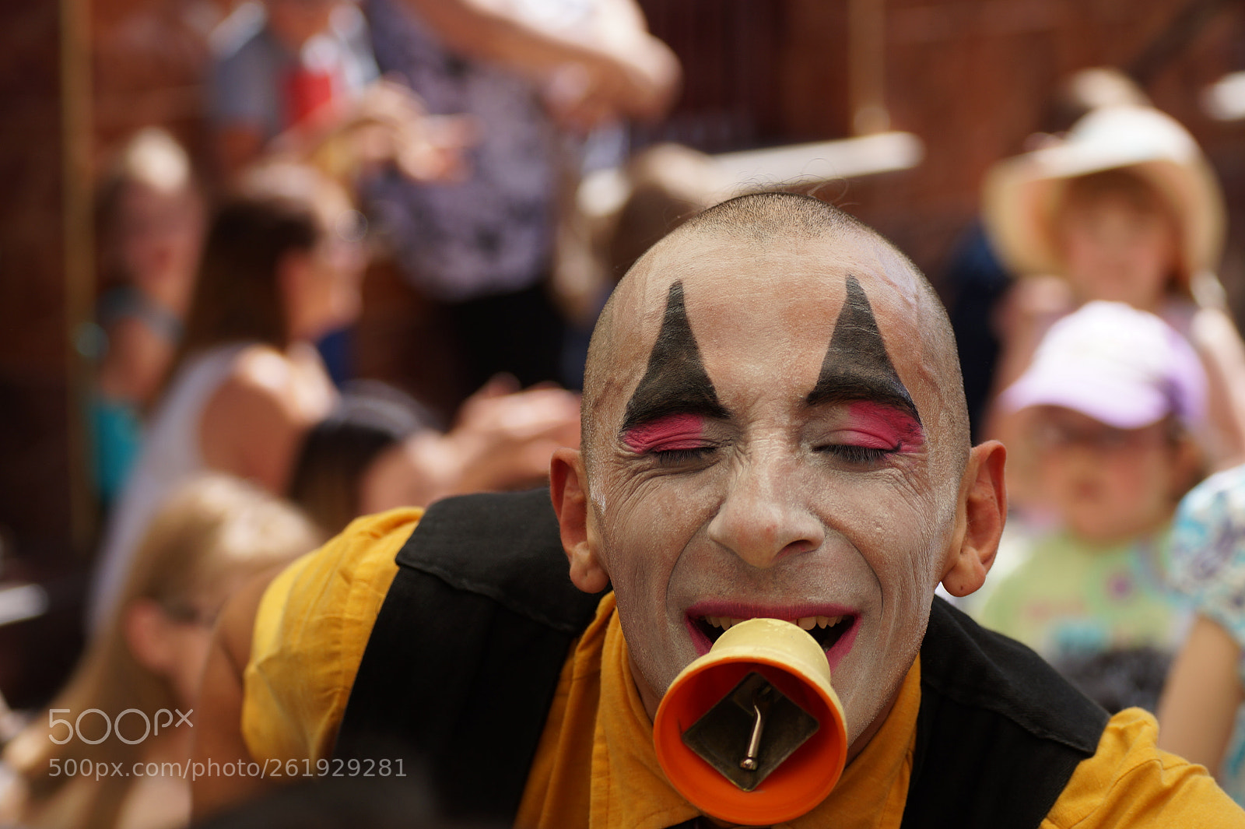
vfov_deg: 12.2
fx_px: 3888
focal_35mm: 112
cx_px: 622
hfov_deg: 18.2
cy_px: 414
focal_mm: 75
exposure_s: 1/320
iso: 100
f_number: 4.5
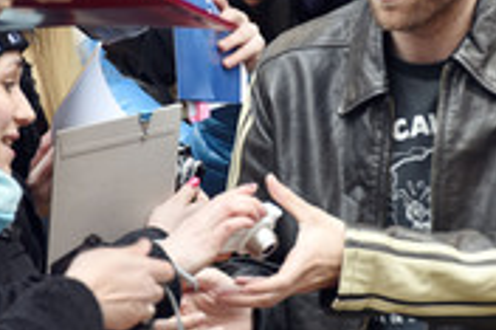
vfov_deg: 2.1
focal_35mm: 641
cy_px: 155
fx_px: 8823
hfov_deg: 3.2
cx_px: 255
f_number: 5.6
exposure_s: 1/125
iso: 400
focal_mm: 250
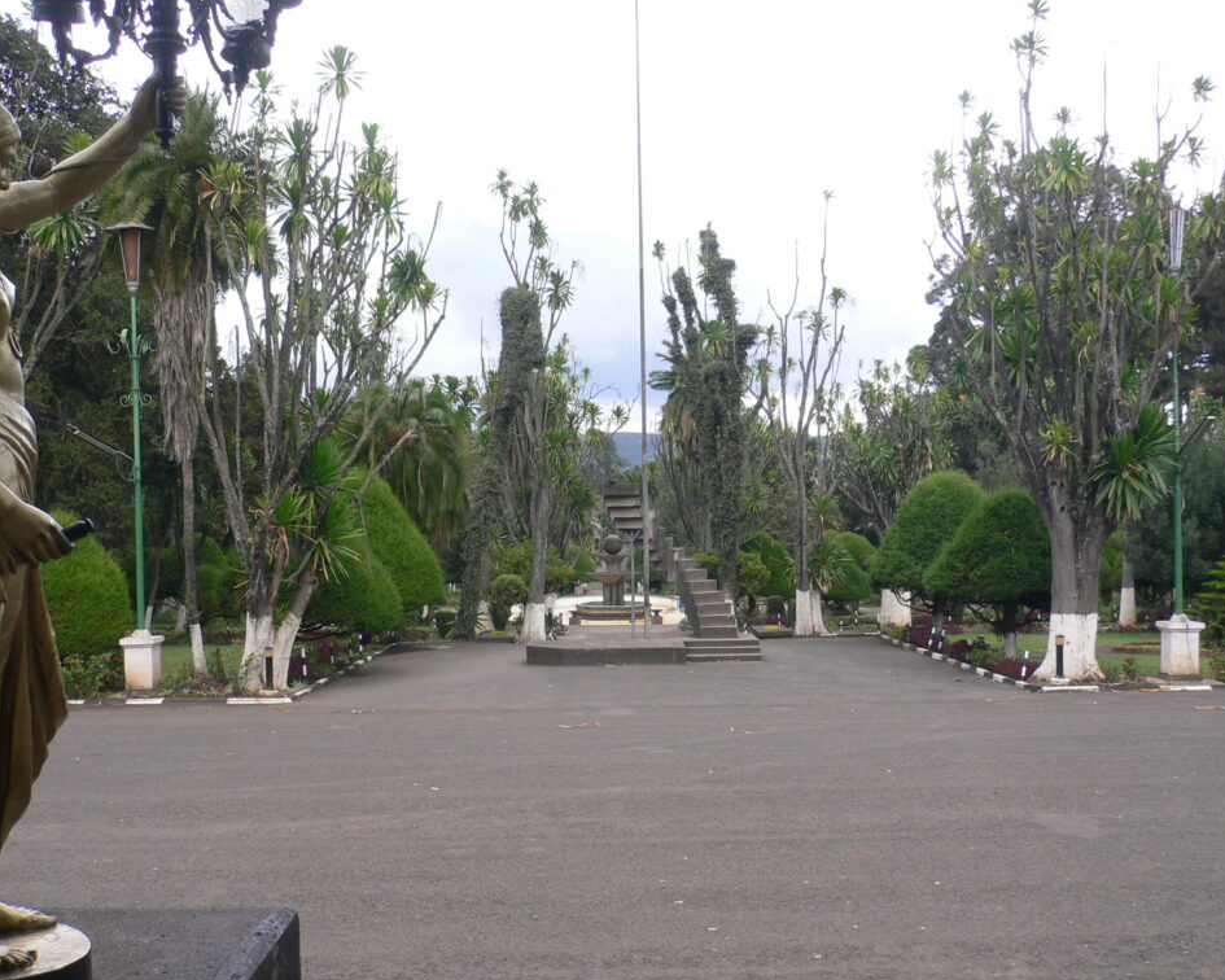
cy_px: 486
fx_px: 1341
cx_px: 600
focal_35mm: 37
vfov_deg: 40.1
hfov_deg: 49.1
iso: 80
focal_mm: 5.8
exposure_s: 1/100
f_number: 5.6
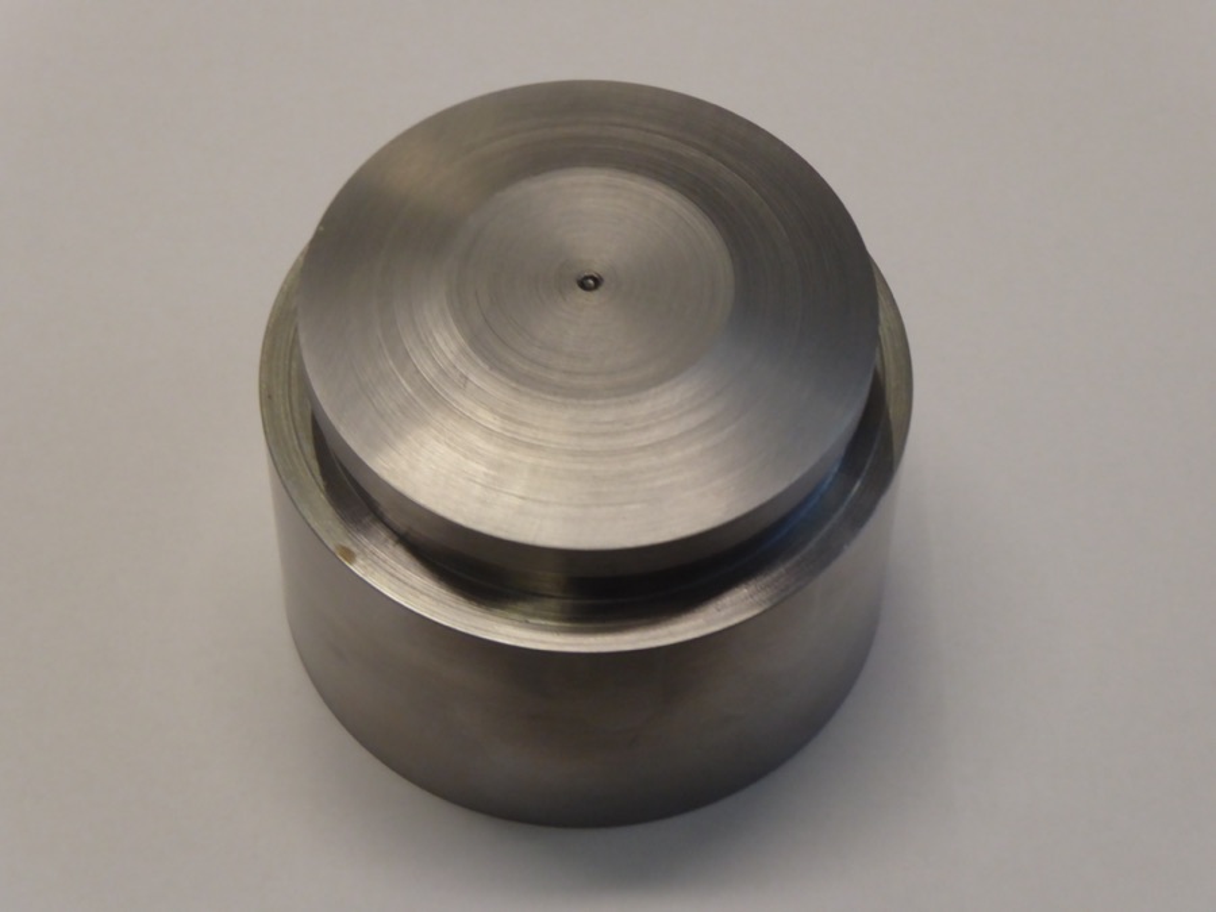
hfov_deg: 21.8
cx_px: 608
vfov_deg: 16.4
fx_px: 3162
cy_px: 456
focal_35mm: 90
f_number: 8
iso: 400
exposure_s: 1/25
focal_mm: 16.1
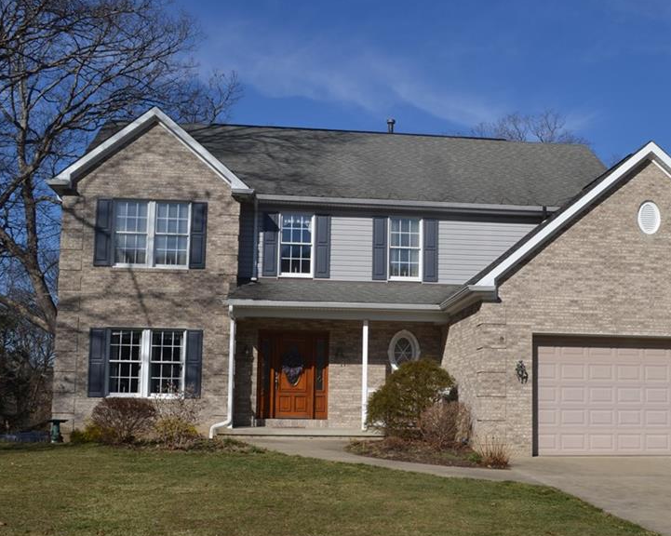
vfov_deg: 34.1
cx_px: 417
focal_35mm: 44
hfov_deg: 41.7
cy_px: 298
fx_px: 873
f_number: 11
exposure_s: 1/200
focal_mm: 22
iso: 100
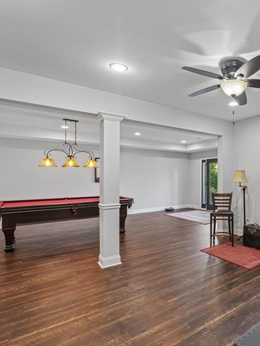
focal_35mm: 21
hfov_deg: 57.3
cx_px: 218
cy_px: 175
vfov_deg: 79.0
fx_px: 210
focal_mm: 14
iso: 320
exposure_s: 1/6
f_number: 8
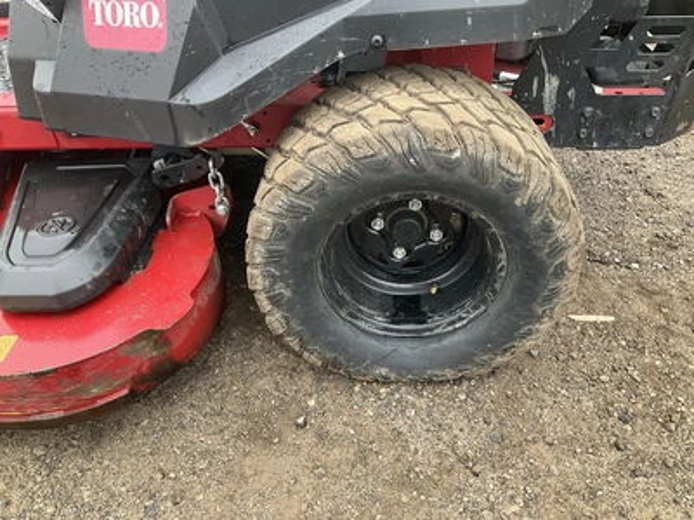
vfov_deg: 48.2
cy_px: 260
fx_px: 581
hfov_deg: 61.7
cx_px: 347
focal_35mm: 29
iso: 50
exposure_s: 1/122
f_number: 1.8
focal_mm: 3
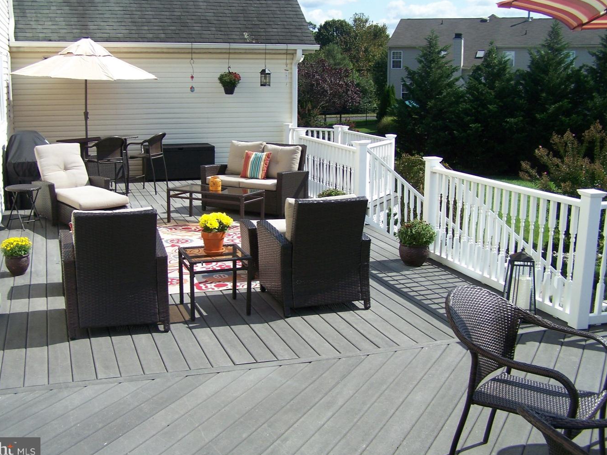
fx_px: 719
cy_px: 218
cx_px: 288
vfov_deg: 35.1
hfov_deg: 45.8
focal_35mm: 41
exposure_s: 1/1000
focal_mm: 6.3
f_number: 4
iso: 80
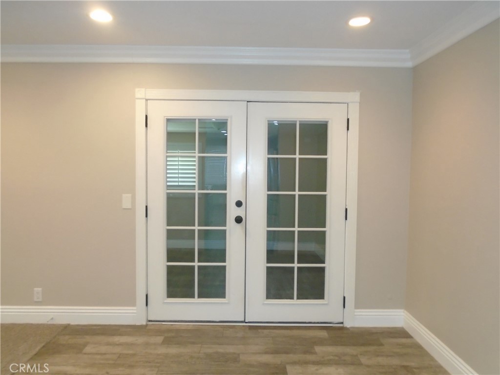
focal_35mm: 26
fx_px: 376
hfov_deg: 67.3
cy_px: 188
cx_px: 250
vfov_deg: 53.1
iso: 400
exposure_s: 1/30
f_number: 3.2
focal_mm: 4.6
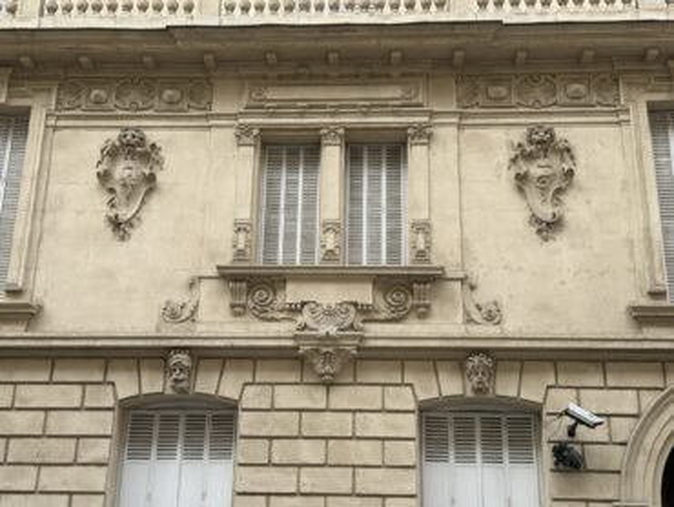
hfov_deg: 39.6
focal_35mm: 48
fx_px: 935
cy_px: 254
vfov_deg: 30.3
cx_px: 337
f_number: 1.78
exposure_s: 1/1085
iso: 64
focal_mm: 6.76
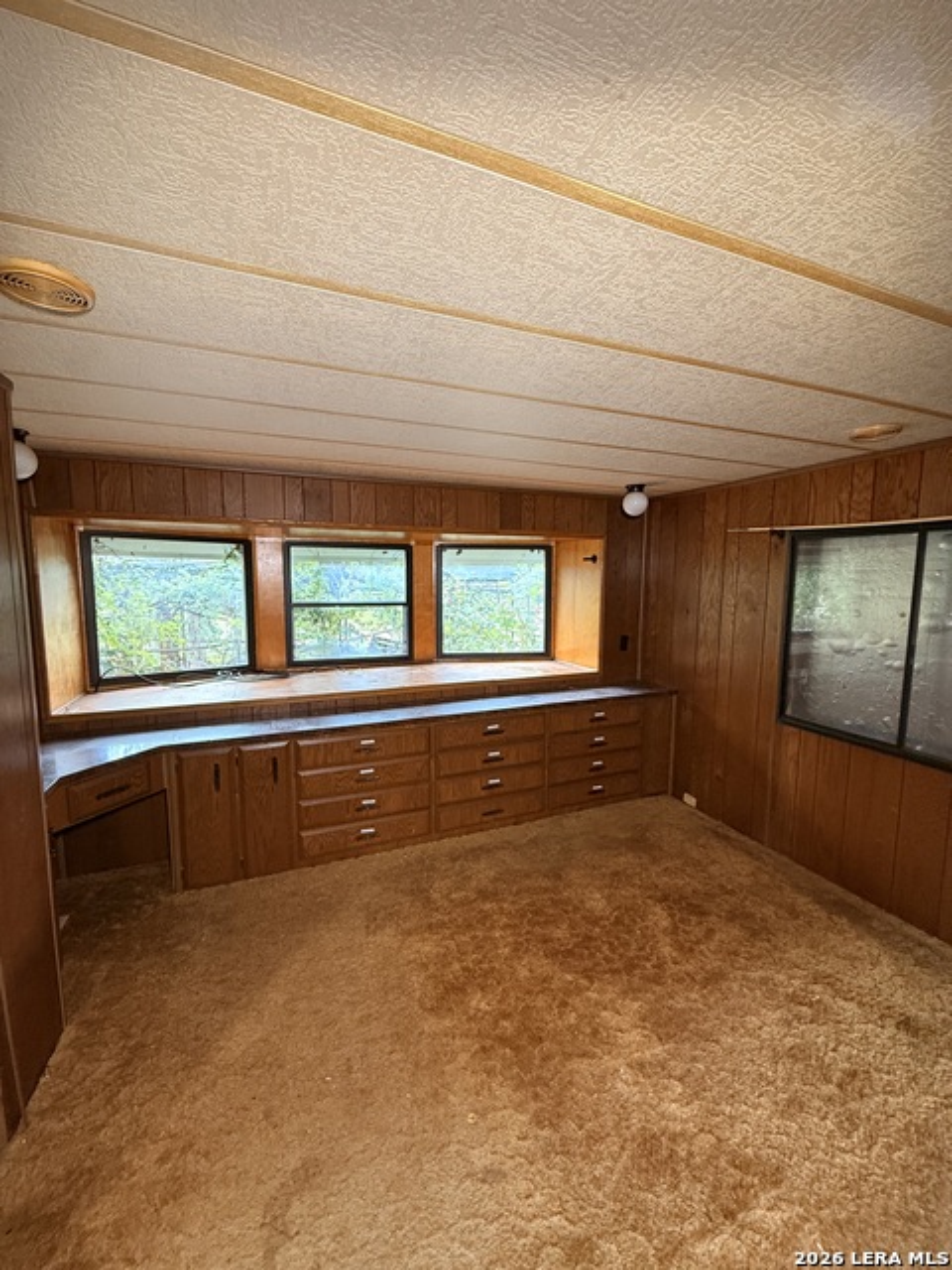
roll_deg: -0.8
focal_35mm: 14
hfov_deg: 85.7
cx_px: 476
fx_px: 513
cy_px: 635
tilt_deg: -6.0
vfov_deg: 102.1
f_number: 2.2
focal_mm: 2.22
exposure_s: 1/64
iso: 320
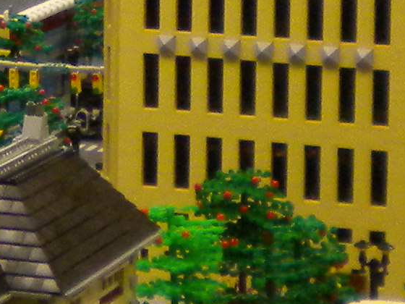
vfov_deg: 6.4
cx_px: -263
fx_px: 2668
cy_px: -169
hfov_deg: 8.4
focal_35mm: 228
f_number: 3.1
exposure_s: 1/64.4
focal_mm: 6.3
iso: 283
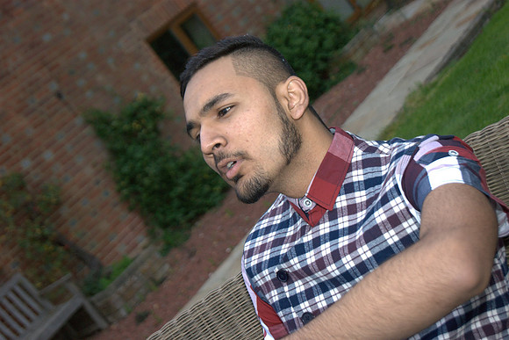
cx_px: 254
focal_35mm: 75
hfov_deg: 27.0
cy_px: 170
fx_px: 1061
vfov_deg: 18.2
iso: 800
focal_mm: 50
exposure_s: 1/160
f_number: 5.6
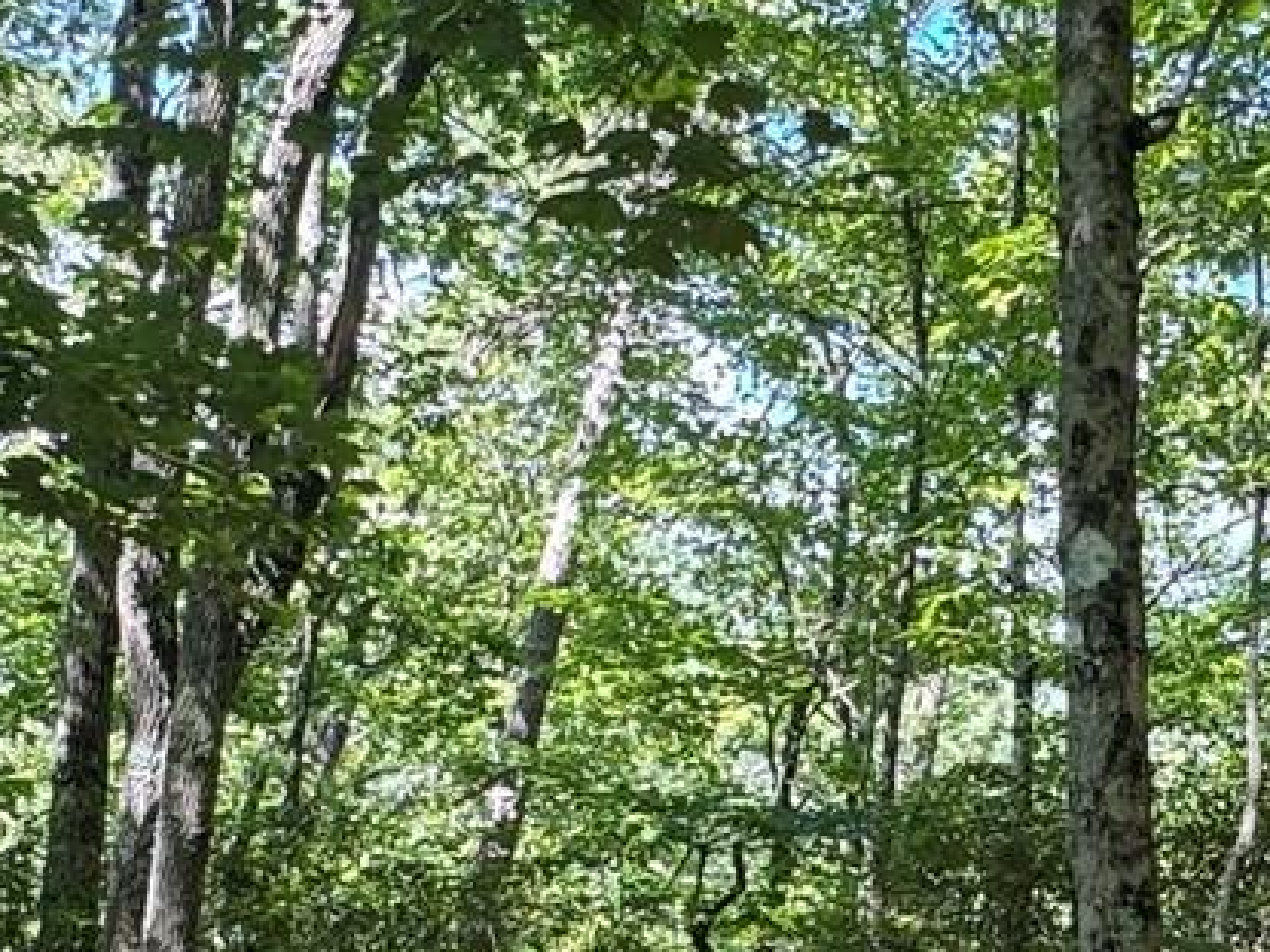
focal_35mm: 69
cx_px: 1160
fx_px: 2531
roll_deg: -5.6
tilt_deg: -2.0
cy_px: 812
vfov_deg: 21.0
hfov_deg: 27.1
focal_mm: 2.22
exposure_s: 1/99
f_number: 2.2
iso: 50
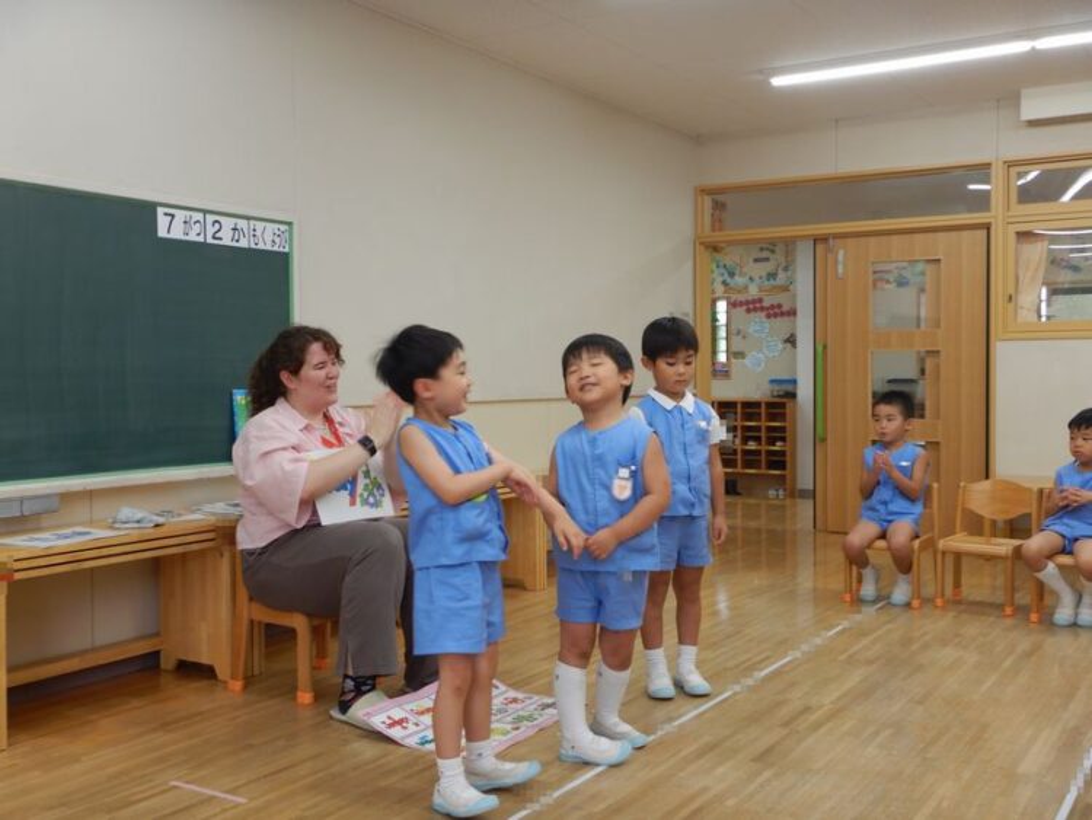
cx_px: 546
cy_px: 410
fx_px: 1168
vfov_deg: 38.7
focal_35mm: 37
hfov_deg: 50.1
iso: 140
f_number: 4.2
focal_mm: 6.6
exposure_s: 1/30
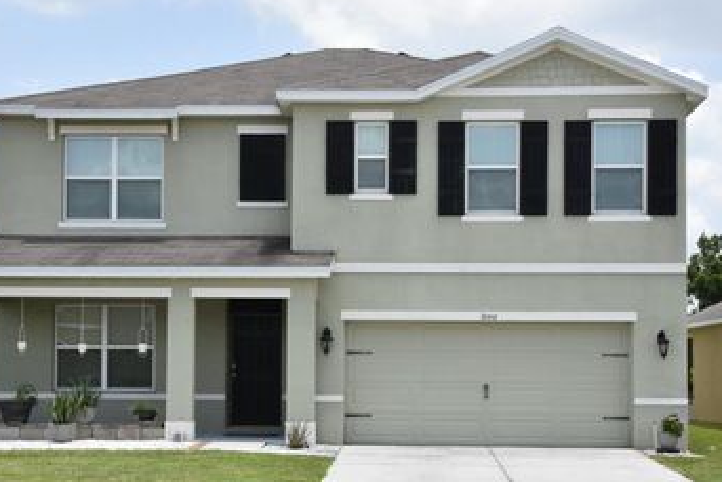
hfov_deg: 29.8
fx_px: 1359
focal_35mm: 68
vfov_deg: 20.1
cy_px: 294
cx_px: 345
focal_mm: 31
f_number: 11
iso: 400
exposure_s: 1/500
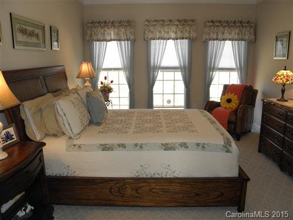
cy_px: 110
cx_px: 146
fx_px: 237
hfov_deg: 63.4
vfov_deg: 49.7
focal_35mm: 28
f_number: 3.5
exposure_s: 1/30
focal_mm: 5
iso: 100
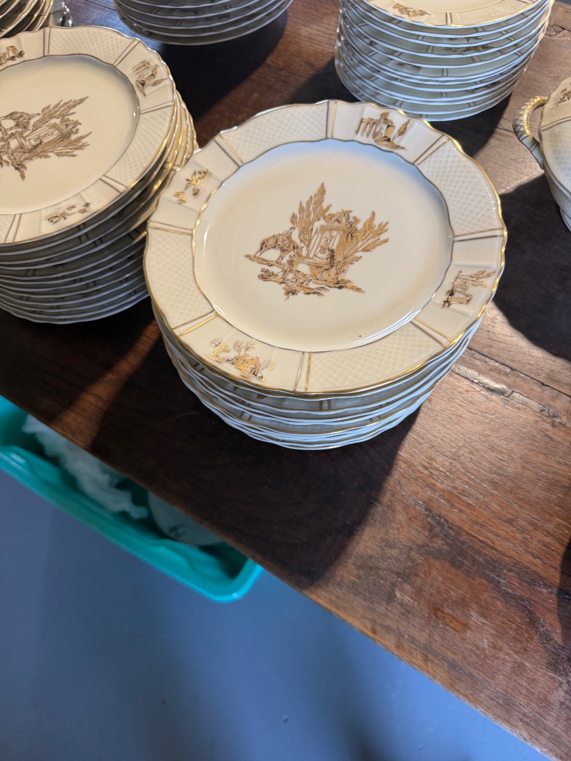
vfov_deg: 71.6
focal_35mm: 24
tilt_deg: -66.2
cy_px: 380
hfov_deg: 56.8
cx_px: 286
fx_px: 528
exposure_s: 1/100
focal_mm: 6.76
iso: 200
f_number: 1.78
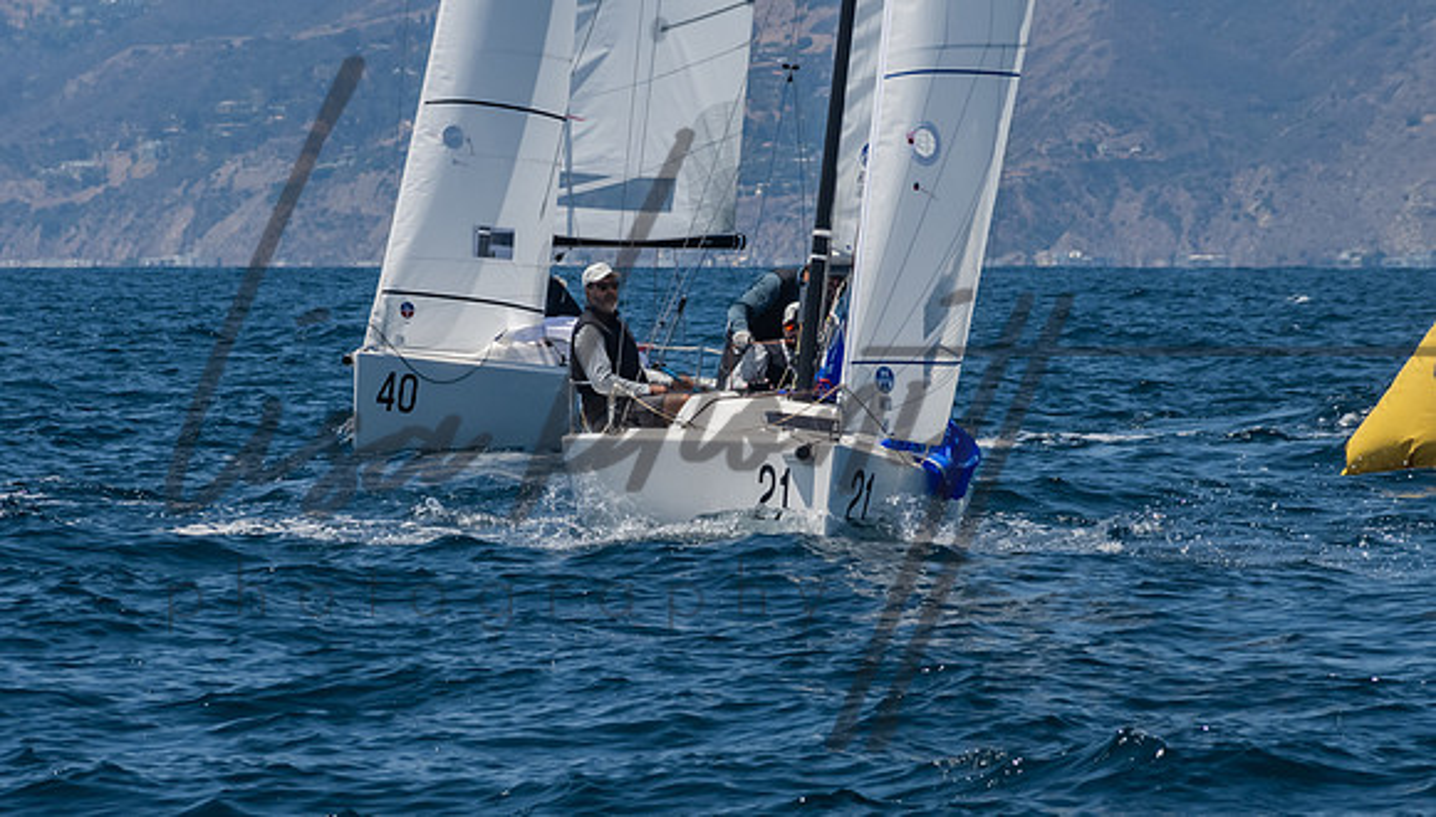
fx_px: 14664
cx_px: 604
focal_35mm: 384
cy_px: 550
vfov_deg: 3.2
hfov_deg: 5.6
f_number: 14
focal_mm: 210
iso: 640
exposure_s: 1/1000
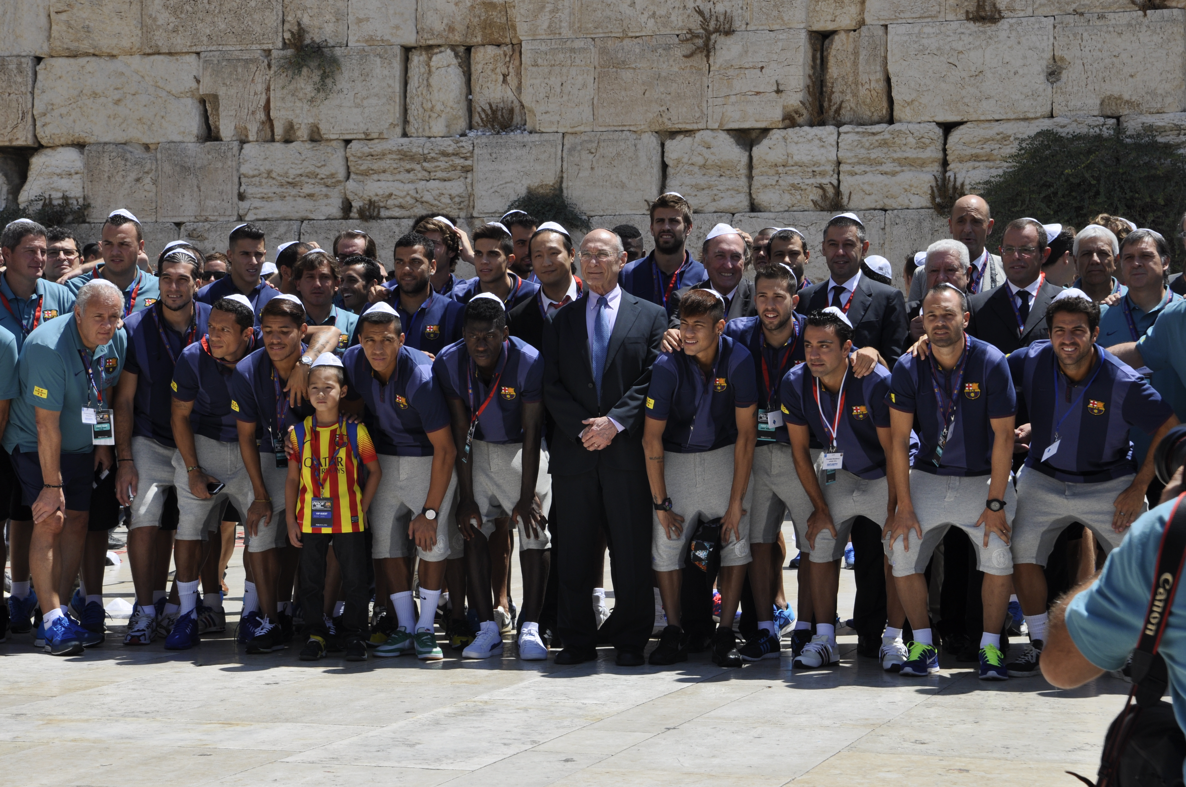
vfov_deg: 18.1
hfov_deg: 27.0
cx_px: 593
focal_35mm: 75
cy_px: 394
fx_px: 2468
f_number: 9
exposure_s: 1/320
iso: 200
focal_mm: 50
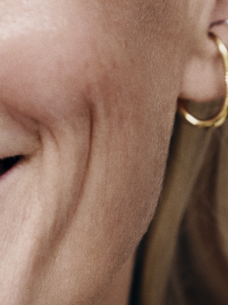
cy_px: 183
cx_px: -189
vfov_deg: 8.3
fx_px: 2099
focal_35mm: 239
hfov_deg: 6.1
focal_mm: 64
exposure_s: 1/400
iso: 1250
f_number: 4
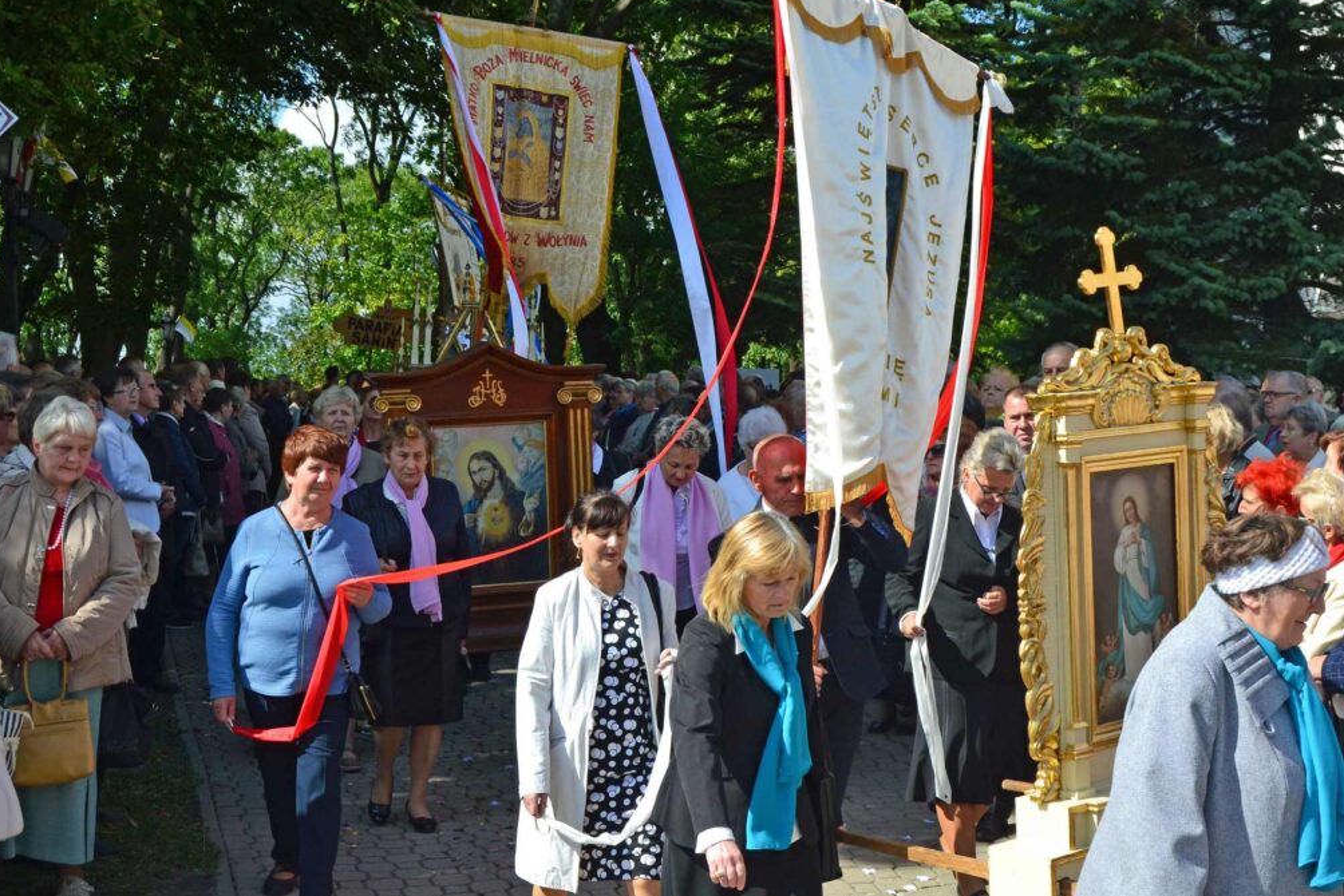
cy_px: 441
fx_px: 1998
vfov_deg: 25.3
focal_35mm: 54
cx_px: 680
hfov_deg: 37.2
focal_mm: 35
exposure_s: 1/400
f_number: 11
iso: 400
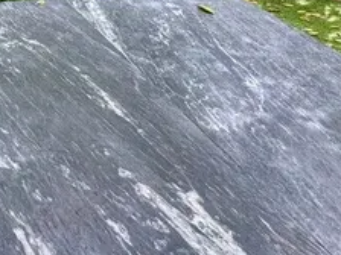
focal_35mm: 50
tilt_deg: -8.4
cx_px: -70
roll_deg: -0.3
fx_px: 493
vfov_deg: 22.1
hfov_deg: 31.8
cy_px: -162
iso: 40
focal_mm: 2.22
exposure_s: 1/212
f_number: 2.2
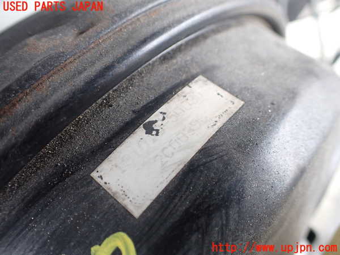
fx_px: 295
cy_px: 128
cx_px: 170
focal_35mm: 30
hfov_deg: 60.0
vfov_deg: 46.8
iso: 400
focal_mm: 5.4
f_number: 2.3
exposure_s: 1/125
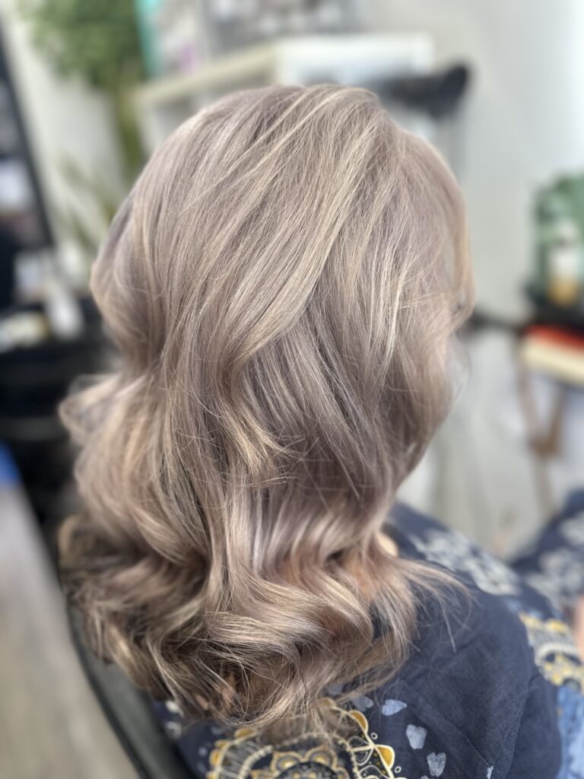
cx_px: 292
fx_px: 540
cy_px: 390
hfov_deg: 56.8
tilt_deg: -24.3
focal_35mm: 24
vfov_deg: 71.6
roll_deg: +7.0
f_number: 1.78
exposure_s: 1/100
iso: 125
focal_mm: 6.86
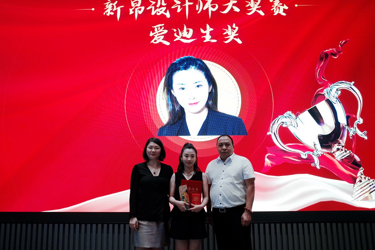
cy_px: 125
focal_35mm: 28
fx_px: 292
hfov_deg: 65.5
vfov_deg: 46.4
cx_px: 188
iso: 800
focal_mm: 18.3
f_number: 2.8
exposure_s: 1/60
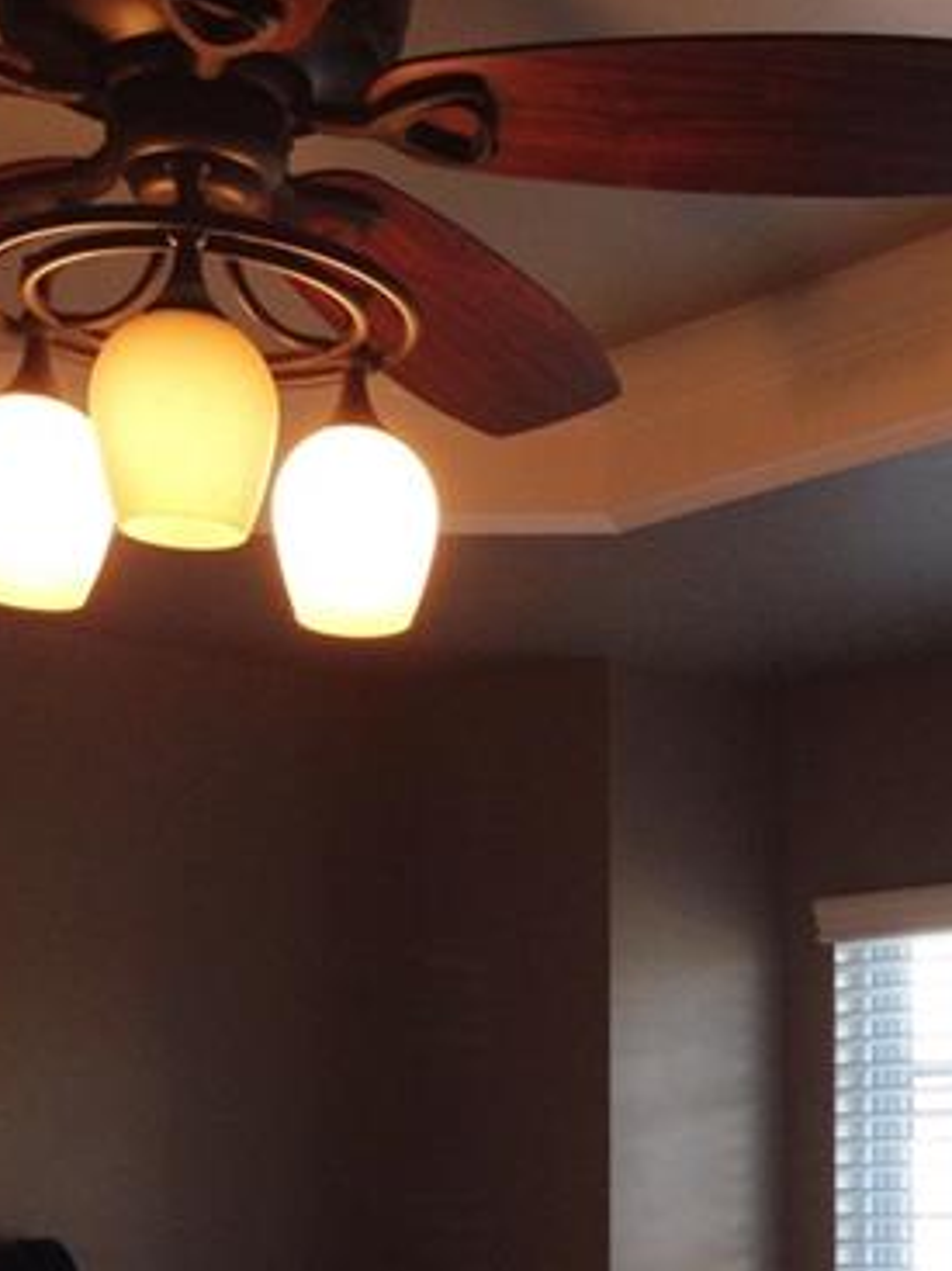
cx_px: 682
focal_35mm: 69
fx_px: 2532
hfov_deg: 21.2
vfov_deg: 27.0
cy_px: 1188
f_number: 2.4
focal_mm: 4.12
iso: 50
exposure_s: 1/40
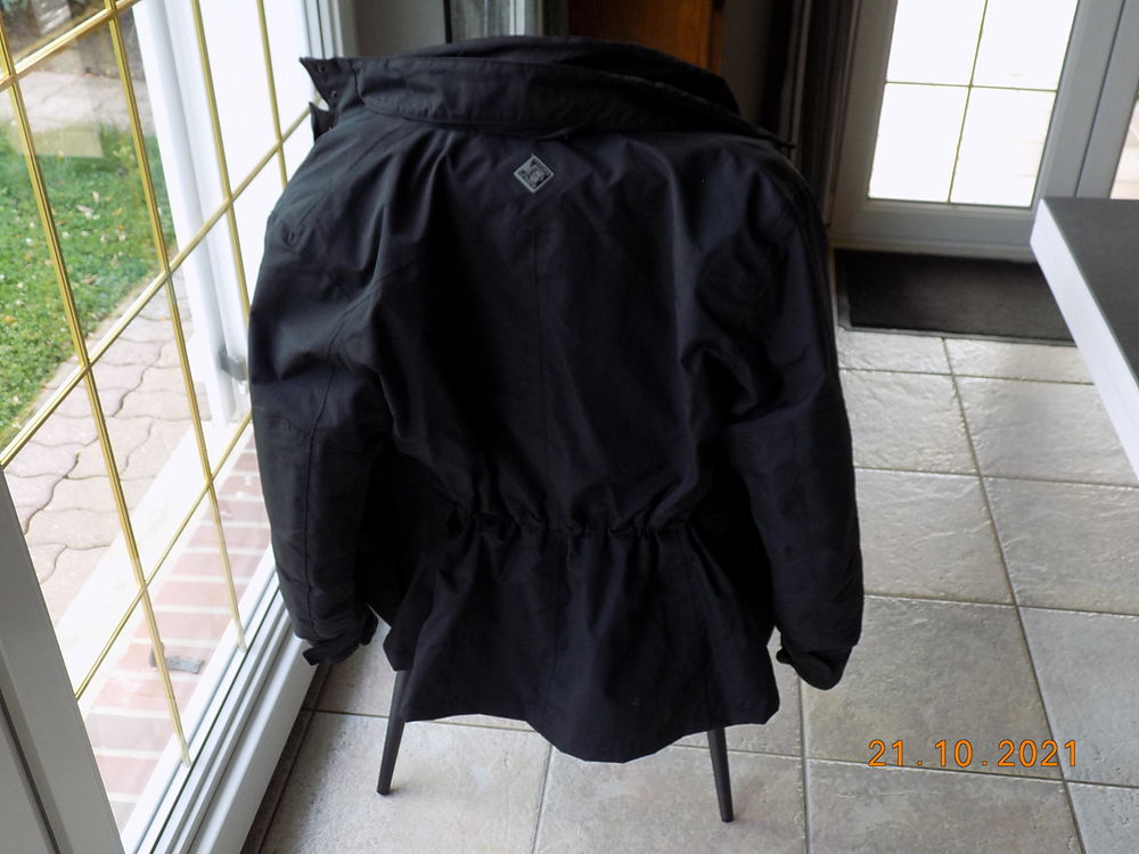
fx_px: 1119
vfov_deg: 41.8
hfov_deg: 54.0
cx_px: 570
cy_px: 427
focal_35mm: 34
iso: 140
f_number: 3.4
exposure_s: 1/30
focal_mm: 6.1
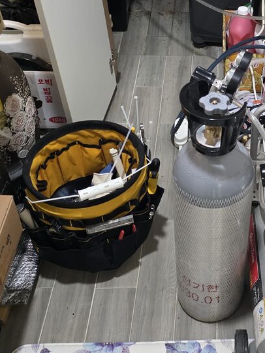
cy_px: 117
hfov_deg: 27.3
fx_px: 520
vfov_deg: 37.1
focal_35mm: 51
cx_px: 251
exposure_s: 1/120
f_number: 1.7
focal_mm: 6.25
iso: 800
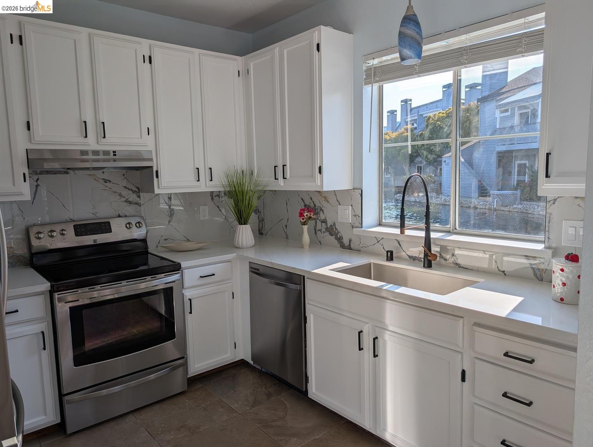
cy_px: 224
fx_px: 412
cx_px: 296
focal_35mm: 24
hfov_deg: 71.5
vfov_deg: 56.9
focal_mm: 6.9
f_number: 1.68
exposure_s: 1/608
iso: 19
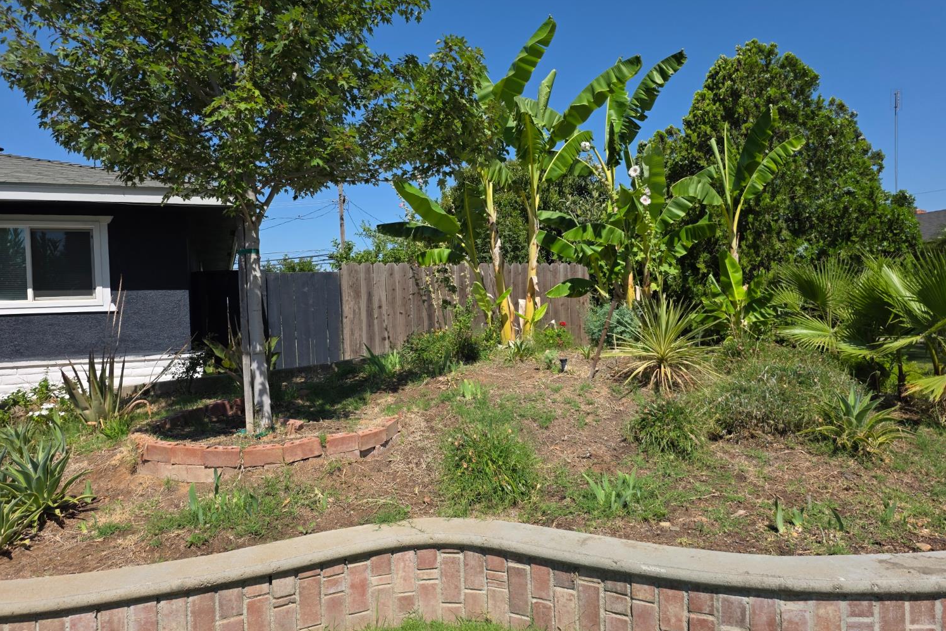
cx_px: 473
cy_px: 332
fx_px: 631
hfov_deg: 73.7
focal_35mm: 24
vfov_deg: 53.1
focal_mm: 6.25
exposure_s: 1/6574
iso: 80
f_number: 1.7
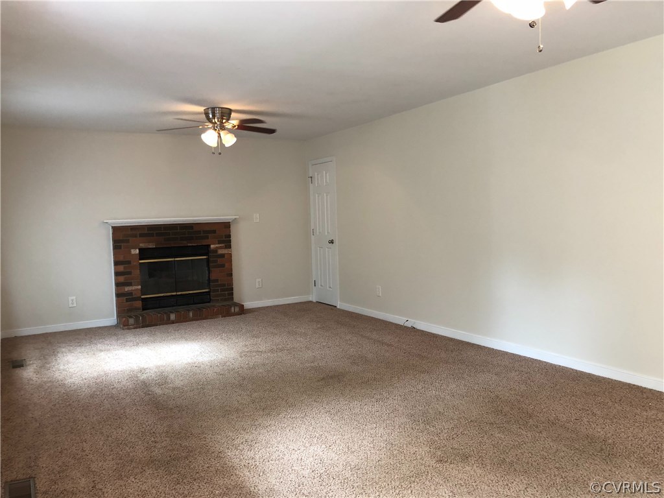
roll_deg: +1.5
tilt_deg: -4.7
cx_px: 332
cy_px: 249
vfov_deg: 49.7
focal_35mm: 28
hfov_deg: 63.4
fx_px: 537
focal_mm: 3.99
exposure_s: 1/17
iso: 40
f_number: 1.8
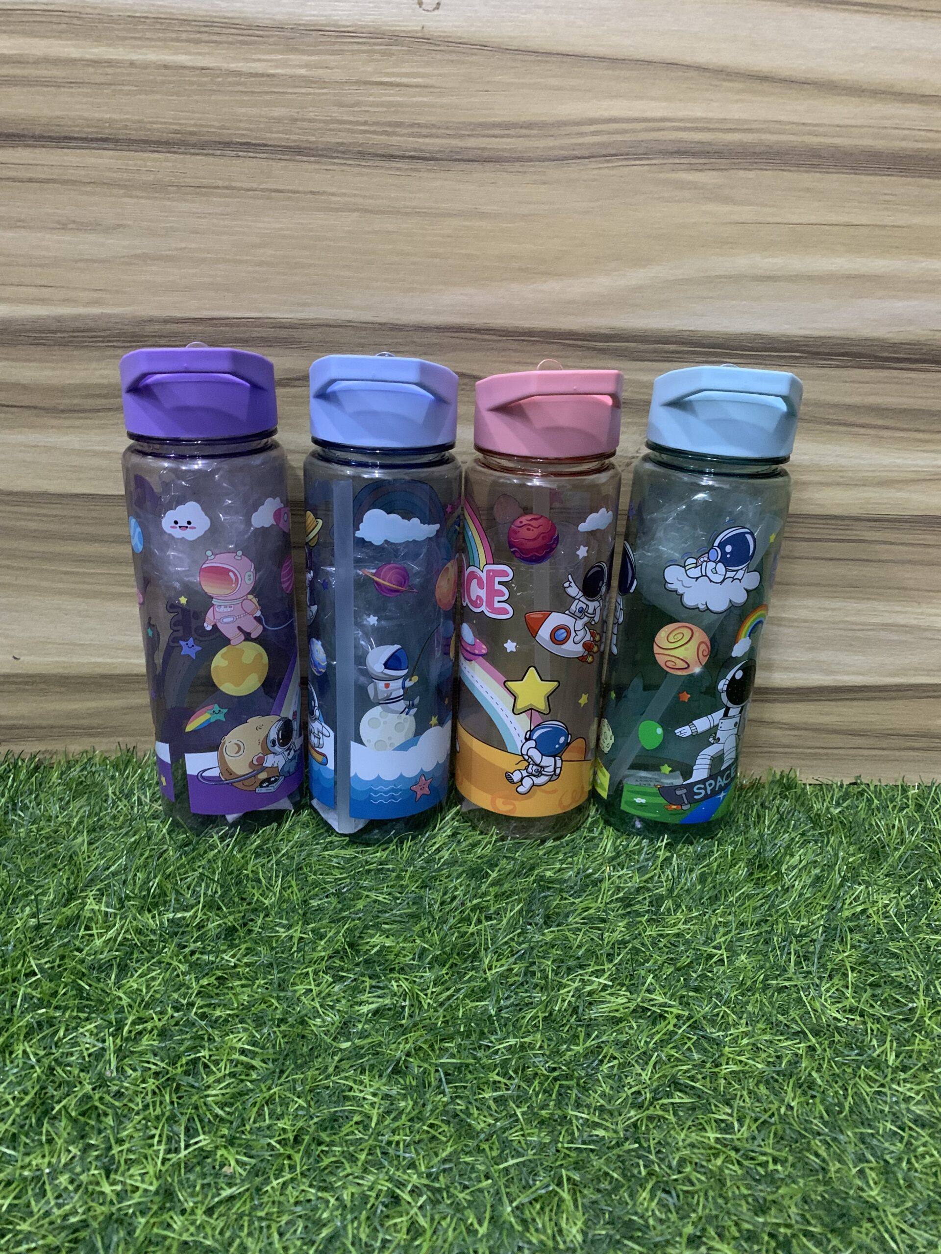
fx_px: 942
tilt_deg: -17.3
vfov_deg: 67.3
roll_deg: -1.3
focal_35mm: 26
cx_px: 470
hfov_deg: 53.1
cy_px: 627
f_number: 1.8
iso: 500
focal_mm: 4.25
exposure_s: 1/30
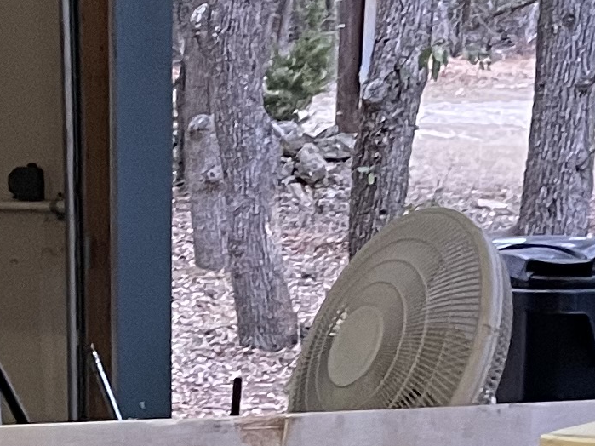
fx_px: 2578
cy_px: 1269
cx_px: 124
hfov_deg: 13.1
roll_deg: +0.3
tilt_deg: -25.5
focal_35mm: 150
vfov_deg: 8.5
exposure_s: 1/60
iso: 250
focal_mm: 4.2
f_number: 1.6
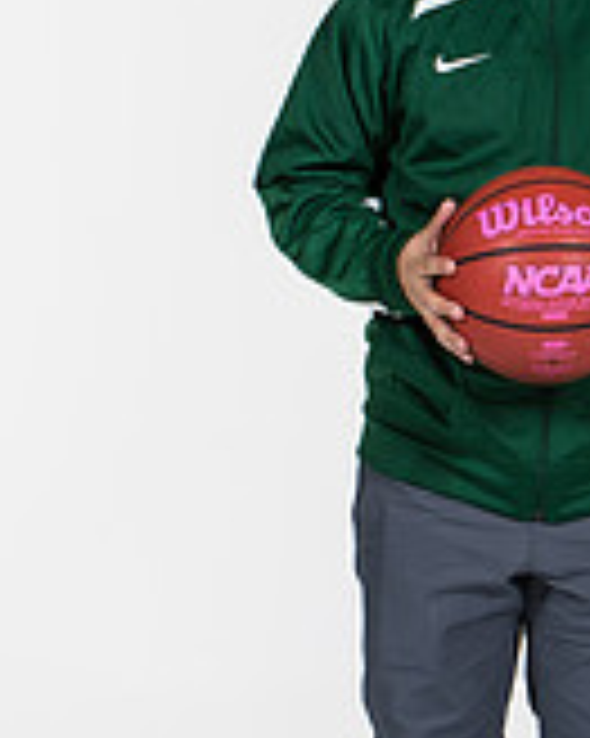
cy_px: 310
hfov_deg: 5.1
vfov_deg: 6.4
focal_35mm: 301
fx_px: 6576
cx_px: 545
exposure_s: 1/160
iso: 200
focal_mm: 78
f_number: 6.3
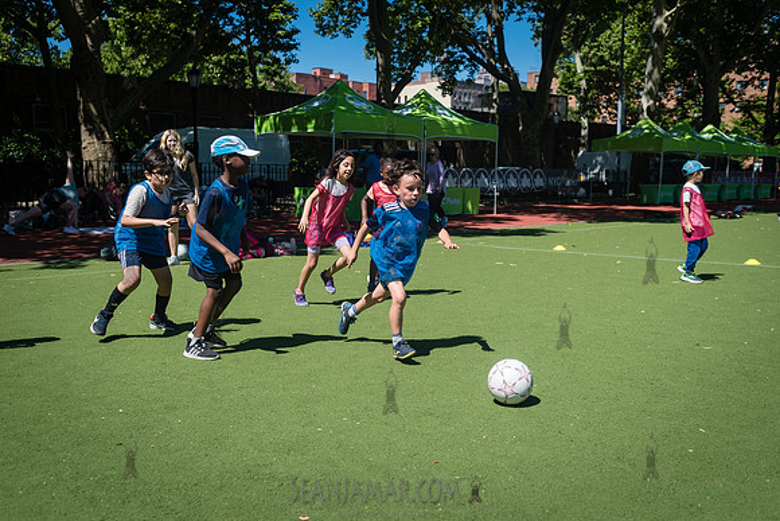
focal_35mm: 35
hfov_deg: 54.4
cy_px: 260
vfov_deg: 37.9
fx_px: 758
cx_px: 390
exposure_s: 1/2500
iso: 320
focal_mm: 35
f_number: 4
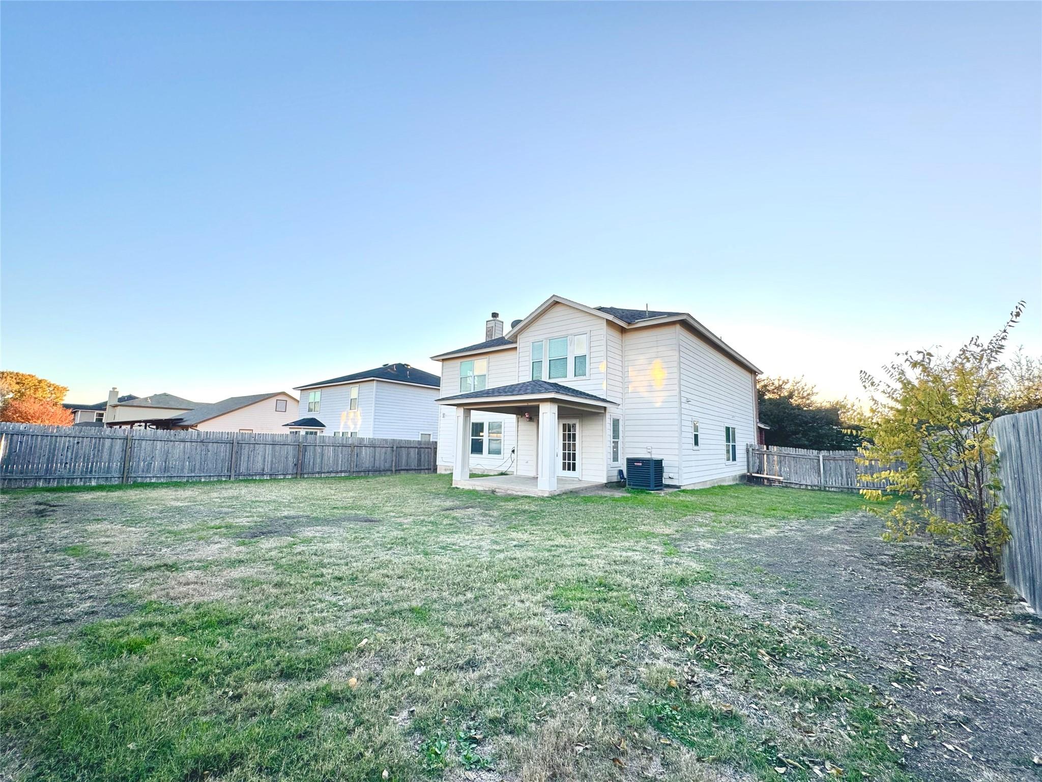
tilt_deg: +6.9
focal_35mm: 14
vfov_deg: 85.7
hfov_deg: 102.1
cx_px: 521
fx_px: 421
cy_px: 391
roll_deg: -1.3
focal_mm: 2.22
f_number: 2.2
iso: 40
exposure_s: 1/181
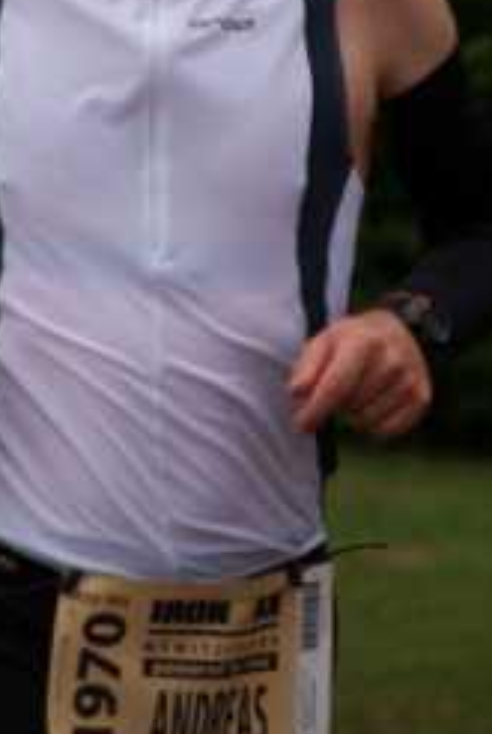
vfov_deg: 3.8
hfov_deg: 2.5
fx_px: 11145
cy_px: 146
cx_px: 239
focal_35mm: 546
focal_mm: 200
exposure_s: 1/500
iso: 400
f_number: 6.3
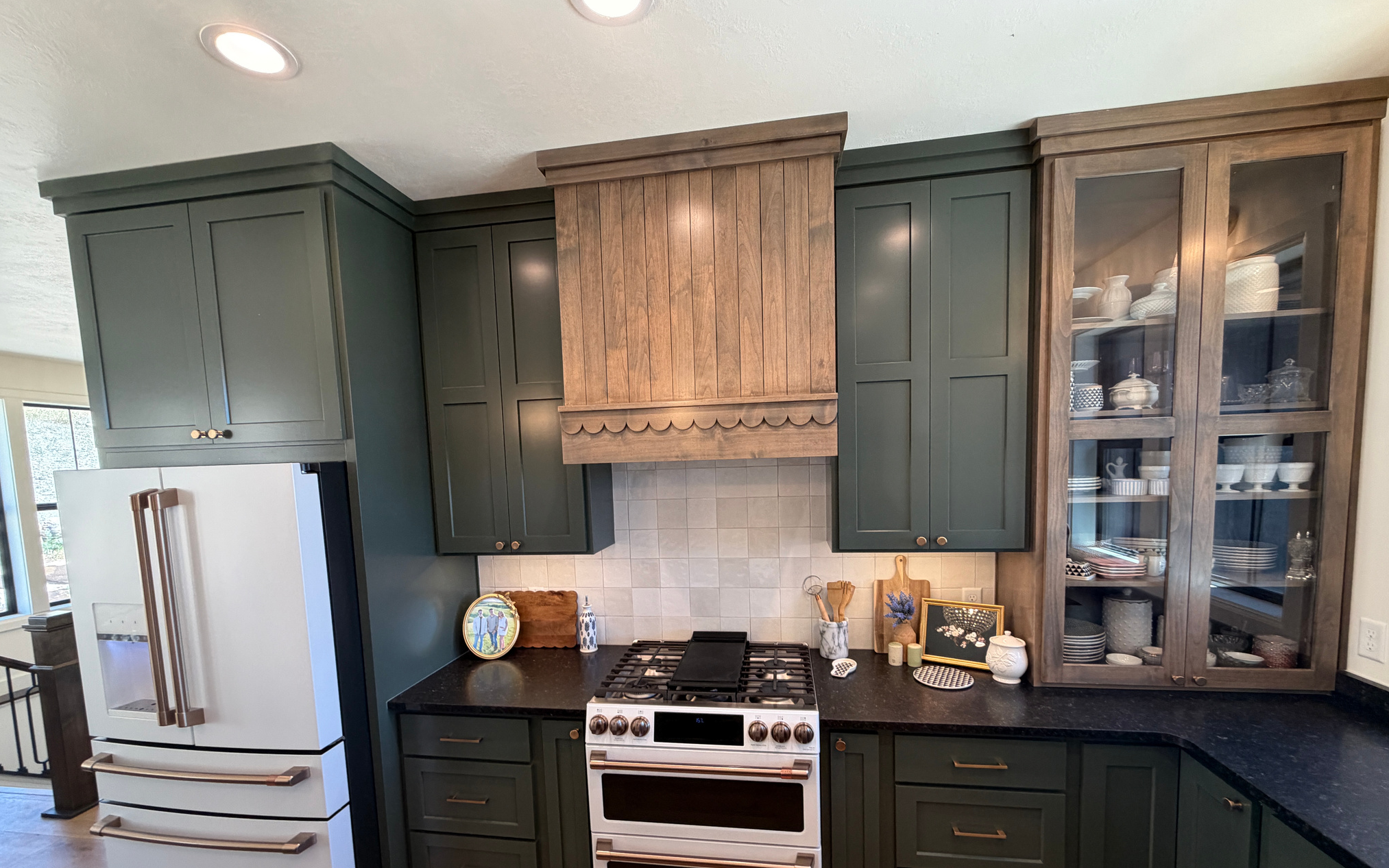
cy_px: 507
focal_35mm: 15
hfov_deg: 101.5
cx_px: 700
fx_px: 568
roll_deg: +1.3
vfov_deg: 74.2
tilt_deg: -6.2
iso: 200
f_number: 2.2
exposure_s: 1/120
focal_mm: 2.22
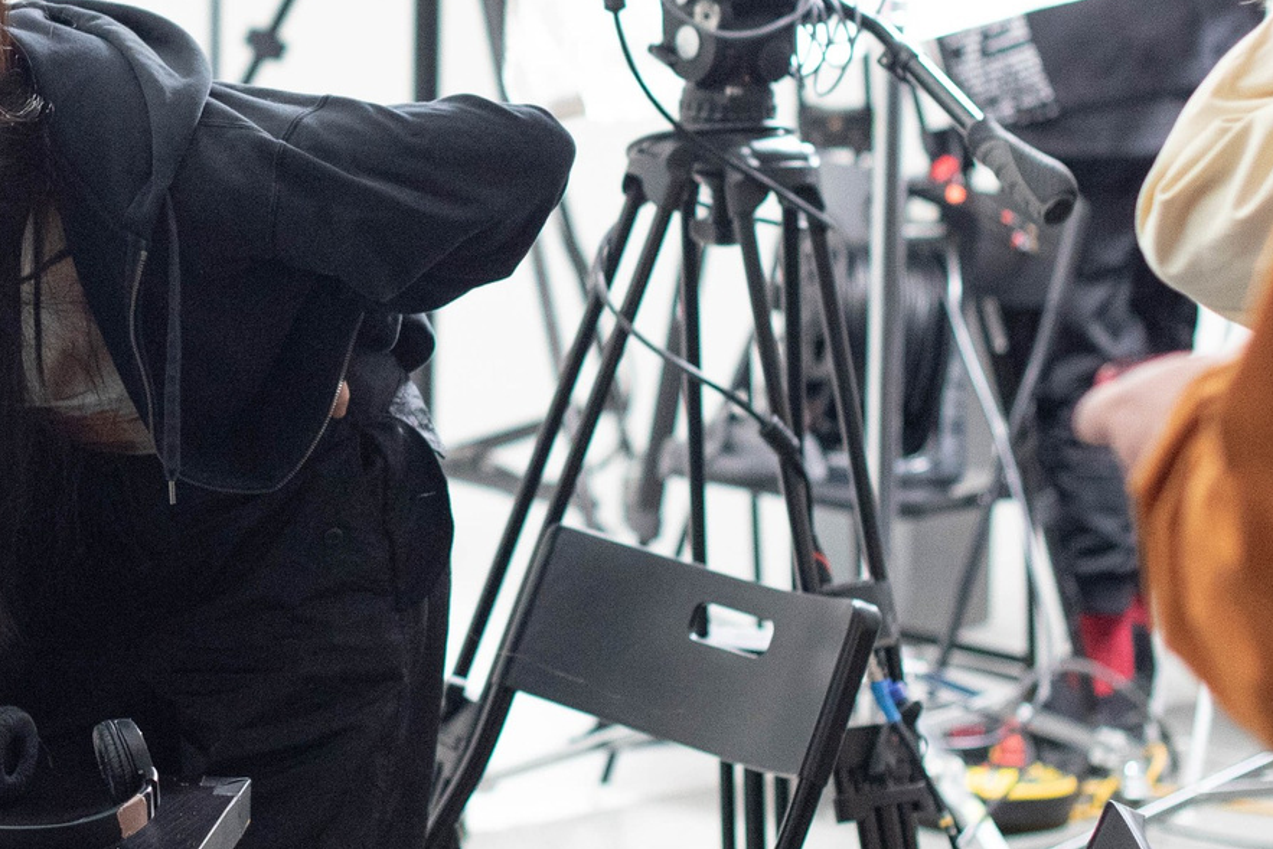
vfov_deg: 9.4
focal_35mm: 145
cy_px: 94
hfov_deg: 14.0
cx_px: 55
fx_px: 5128
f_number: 2.5
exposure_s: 1/400
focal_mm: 50
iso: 2000
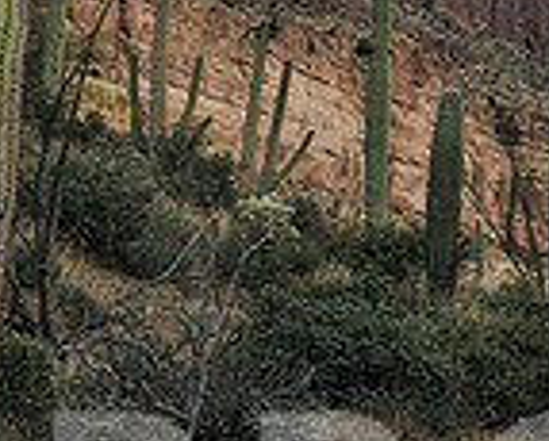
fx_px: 3403
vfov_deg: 7.4
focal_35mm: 209
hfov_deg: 9.1
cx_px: 603
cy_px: 82
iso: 1000
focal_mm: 55
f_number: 16
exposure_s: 1/200
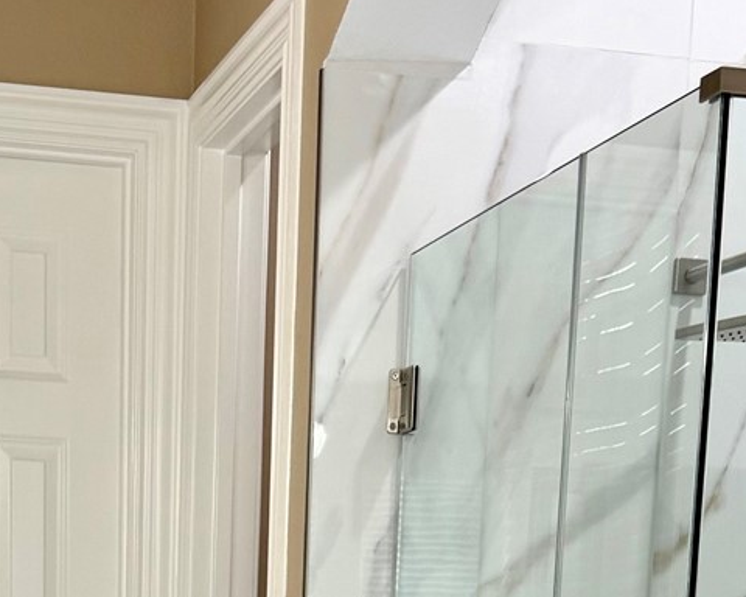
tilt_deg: -9.7
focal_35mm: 100
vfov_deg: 13.8
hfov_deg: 19.1
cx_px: 264
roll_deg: -2.4
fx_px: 2208
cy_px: 1056
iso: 80
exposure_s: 1/120
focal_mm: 6.76
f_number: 1.78
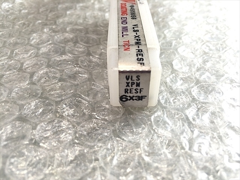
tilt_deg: -42.8
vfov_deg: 48.2
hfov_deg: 61.7
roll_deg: -1.1
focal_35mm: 29
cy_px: 90
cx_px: 120
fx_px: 201
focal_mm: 4.15
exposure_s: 1/30
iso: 100
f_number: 2.2
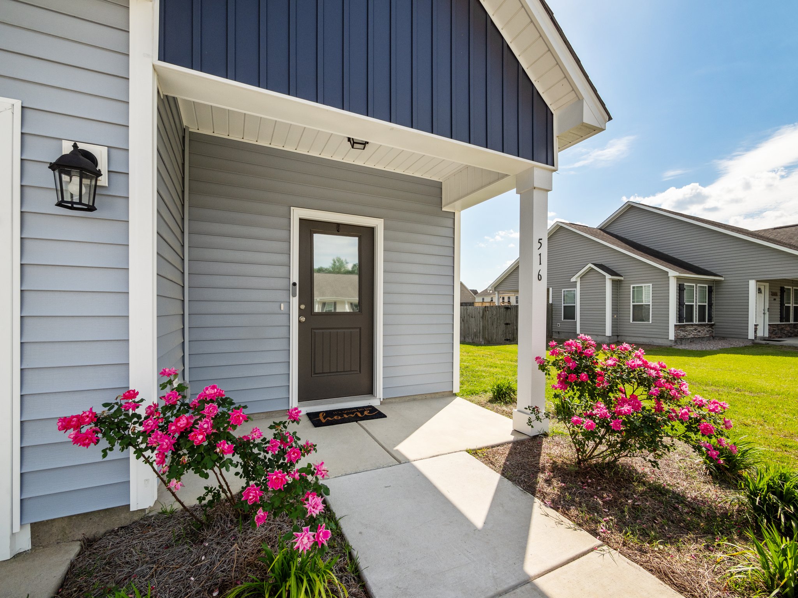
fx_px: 323
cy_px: 299
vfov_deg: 85.7
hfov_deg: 102.1
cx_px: 399
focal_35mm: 14
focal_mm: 7
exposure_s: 1/640
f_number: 5.6
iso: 200
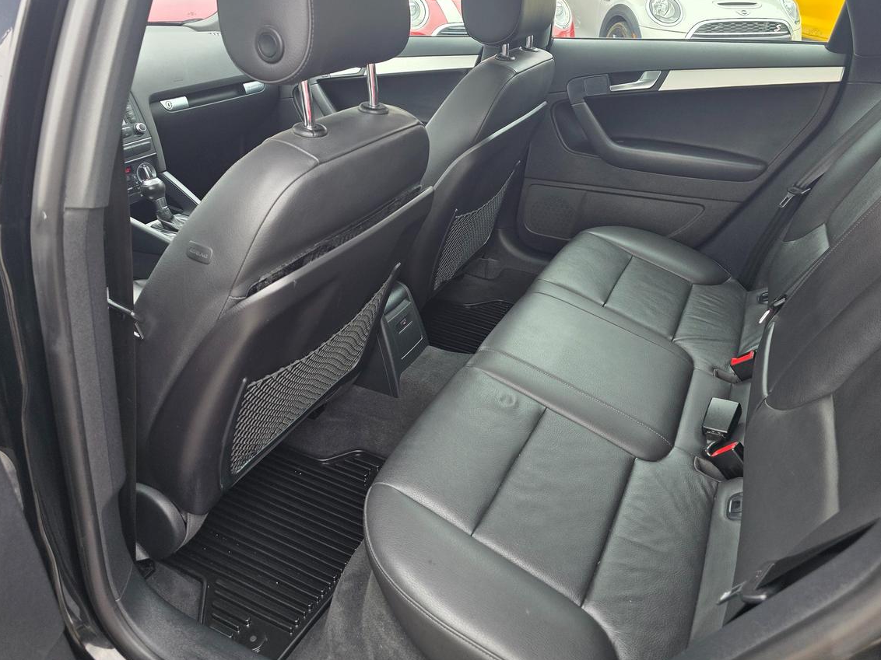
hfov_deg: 67.3
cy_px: 296
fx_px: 662
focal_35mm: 26
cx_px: 444
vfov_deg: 53.0
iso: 50
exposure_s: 1/180
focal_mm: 6.3
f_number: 1.7
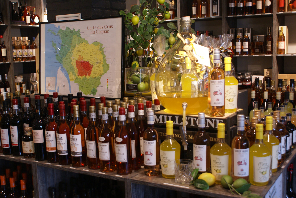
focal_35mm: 45
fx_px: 370
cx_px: 148
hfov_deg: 43.6
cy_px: 99
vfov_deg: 29.9
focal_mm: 30
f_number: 5
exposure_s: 1/50
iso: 200
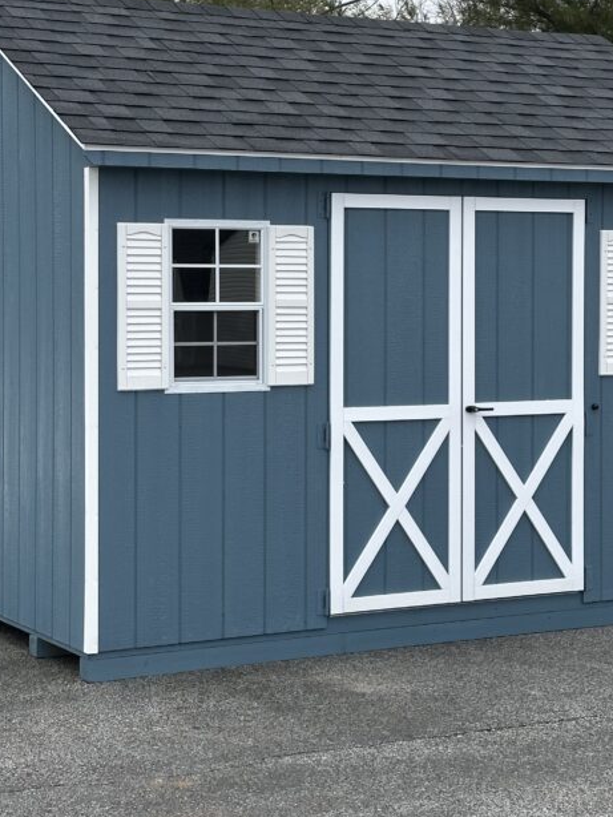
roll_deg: +1.5
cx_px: 327
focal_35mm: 80
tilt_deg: -2.7
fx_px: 1888
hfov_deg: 18.4
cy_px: 319
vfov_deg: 24.4
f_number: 1.78
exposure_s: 1/1107
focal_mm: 6.86
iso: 64
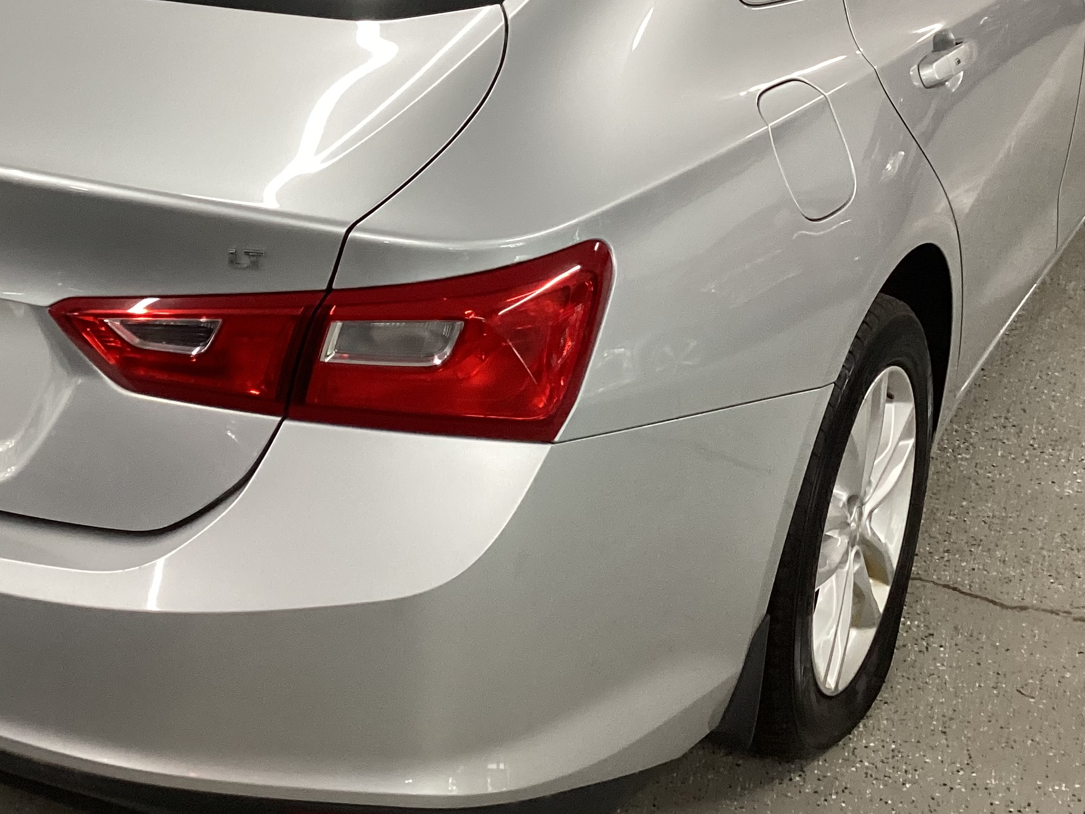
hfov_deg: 35.8
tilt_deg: -23.2
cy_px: 229
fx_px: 1661
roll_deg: +0.7
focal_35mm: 53
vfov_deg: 27.2
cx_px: 361
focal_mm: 3.3
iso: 200
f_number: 2.4
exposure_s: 1/60
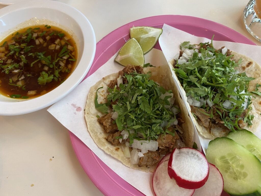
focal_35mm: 26
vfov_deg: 53.1
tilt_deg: -64.7
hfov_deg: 67.3
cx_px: 130
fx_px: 196
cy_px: 98
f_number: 1.8
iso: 100
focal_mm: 4.25
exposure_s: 1/50
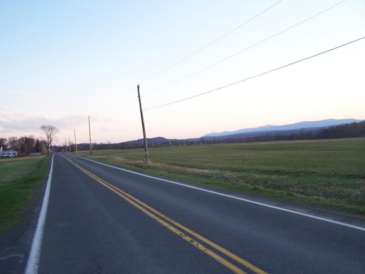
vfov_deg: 37.7
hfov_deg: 49.0
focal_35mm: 38
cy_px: 137
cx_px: 182
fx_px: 401
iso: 80
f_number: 2.8
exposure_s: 1/160
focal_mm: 6.3
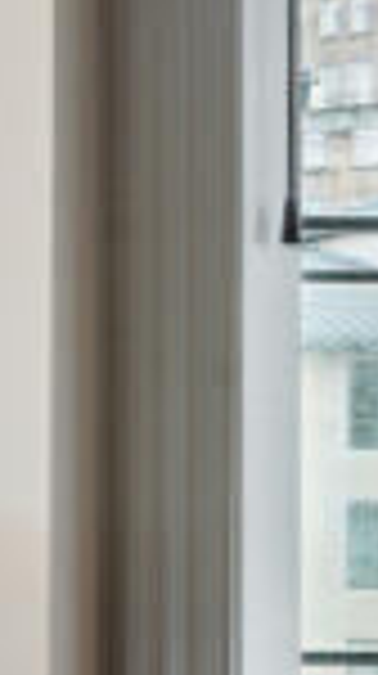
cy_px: 304
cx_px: -1480
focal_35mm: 93
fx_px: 1663
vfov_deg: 22.9
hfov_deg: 6.5
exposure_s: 1/3.33
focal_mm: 13
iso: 400
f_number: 11
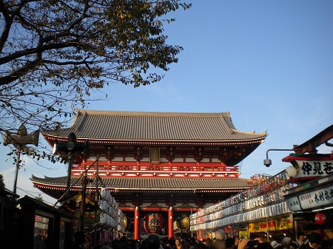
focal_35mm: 35
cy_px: 124
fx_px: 337
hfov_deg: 52.7
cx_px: 166
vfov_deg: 40.7
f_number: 4.6
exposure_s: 1/330
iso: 80
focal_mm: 6.3
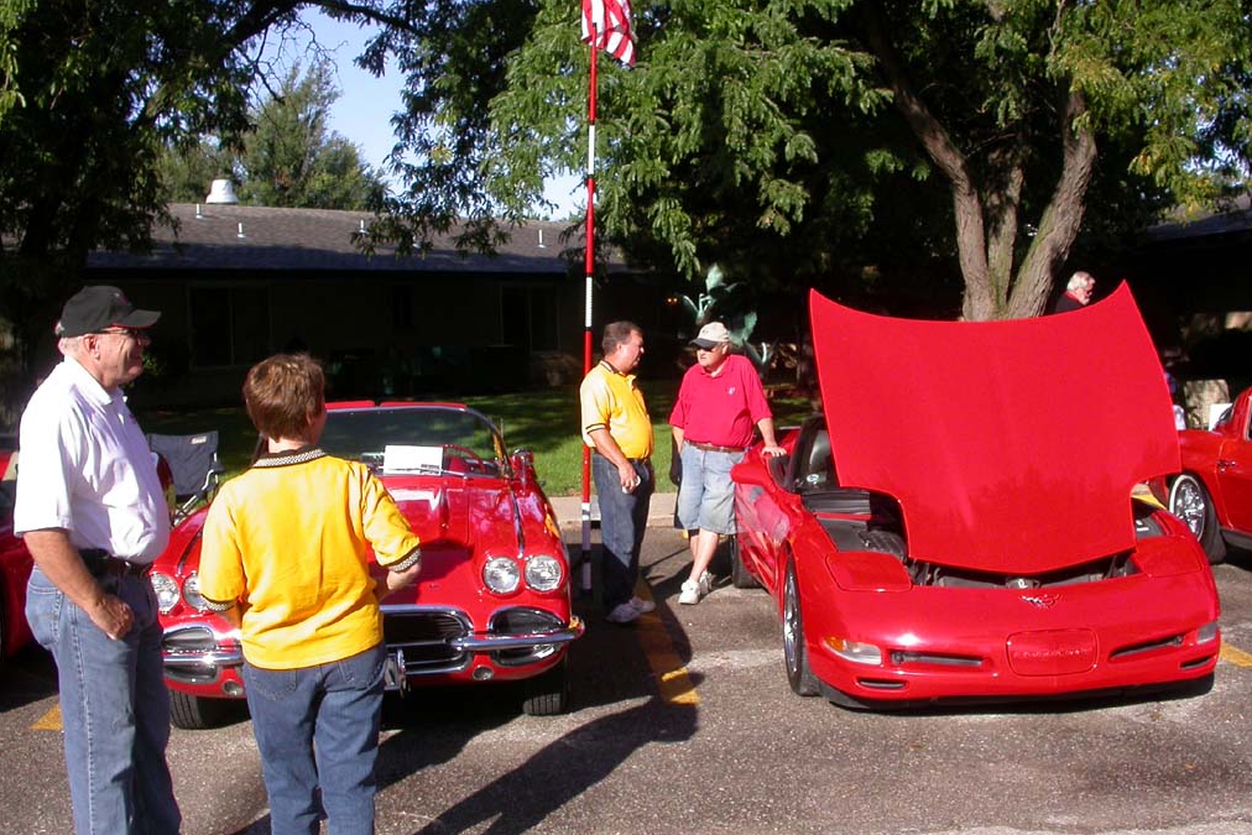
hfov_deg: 48.5
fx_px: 1391
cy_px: 385
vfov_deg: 33.4
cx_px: 632
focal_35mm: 40
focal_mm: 7.85
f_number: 6.7
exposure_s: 1/248
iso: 100
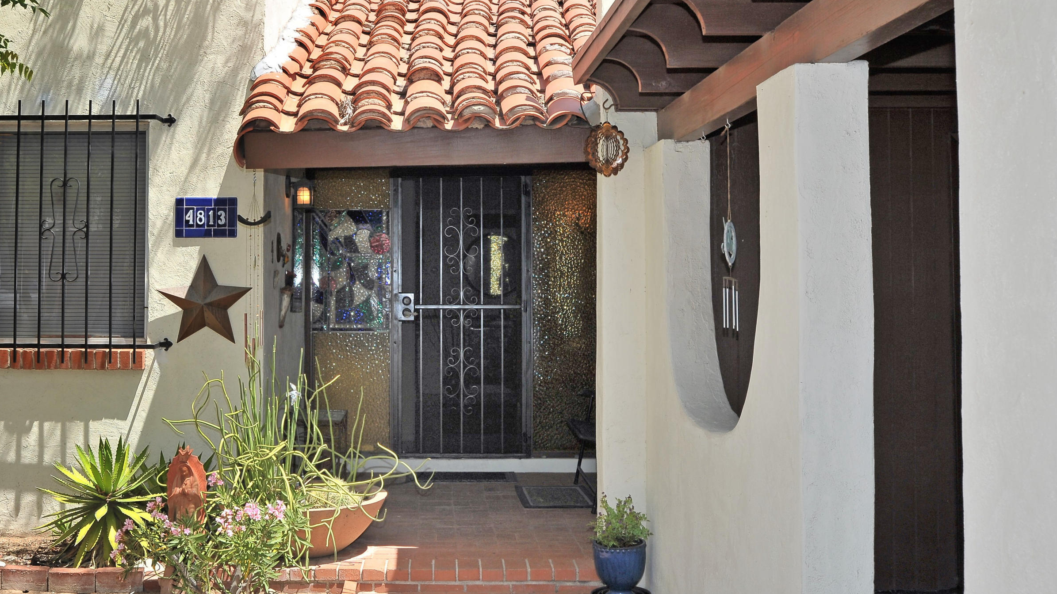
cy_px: 227
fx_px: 1289
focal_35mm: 46
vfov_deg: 25.9
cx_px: 402
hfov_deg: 44.3
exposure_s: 1/320
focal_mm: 35
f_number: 10
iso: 320
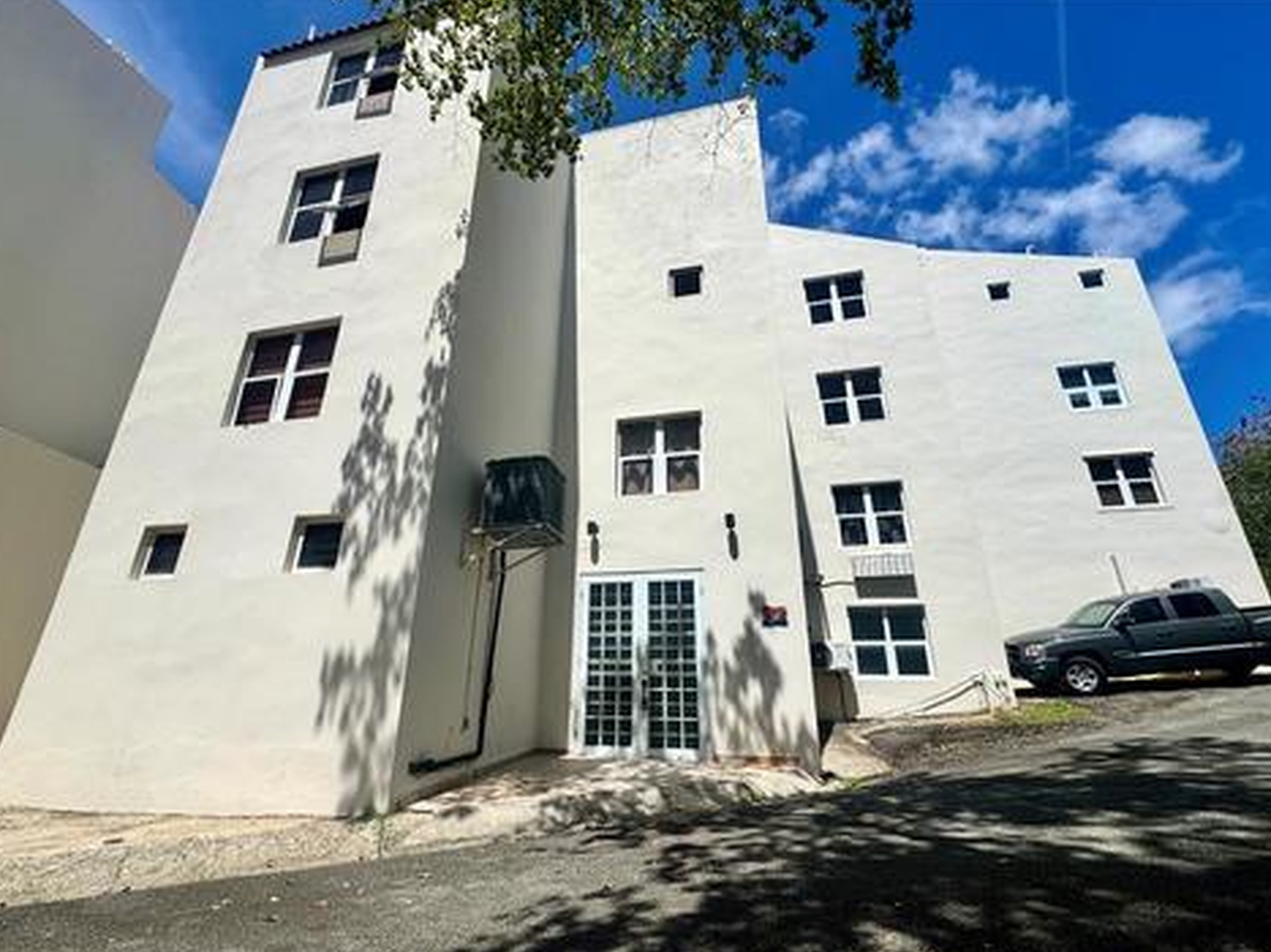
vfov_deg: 81.7
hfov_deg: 98.2
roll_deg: -1.5
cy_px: 496
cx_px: 618
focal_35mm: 15
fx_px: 551
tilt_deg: +20.1
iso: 50
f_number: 2.2
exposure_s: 1/4132
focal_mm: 2.22
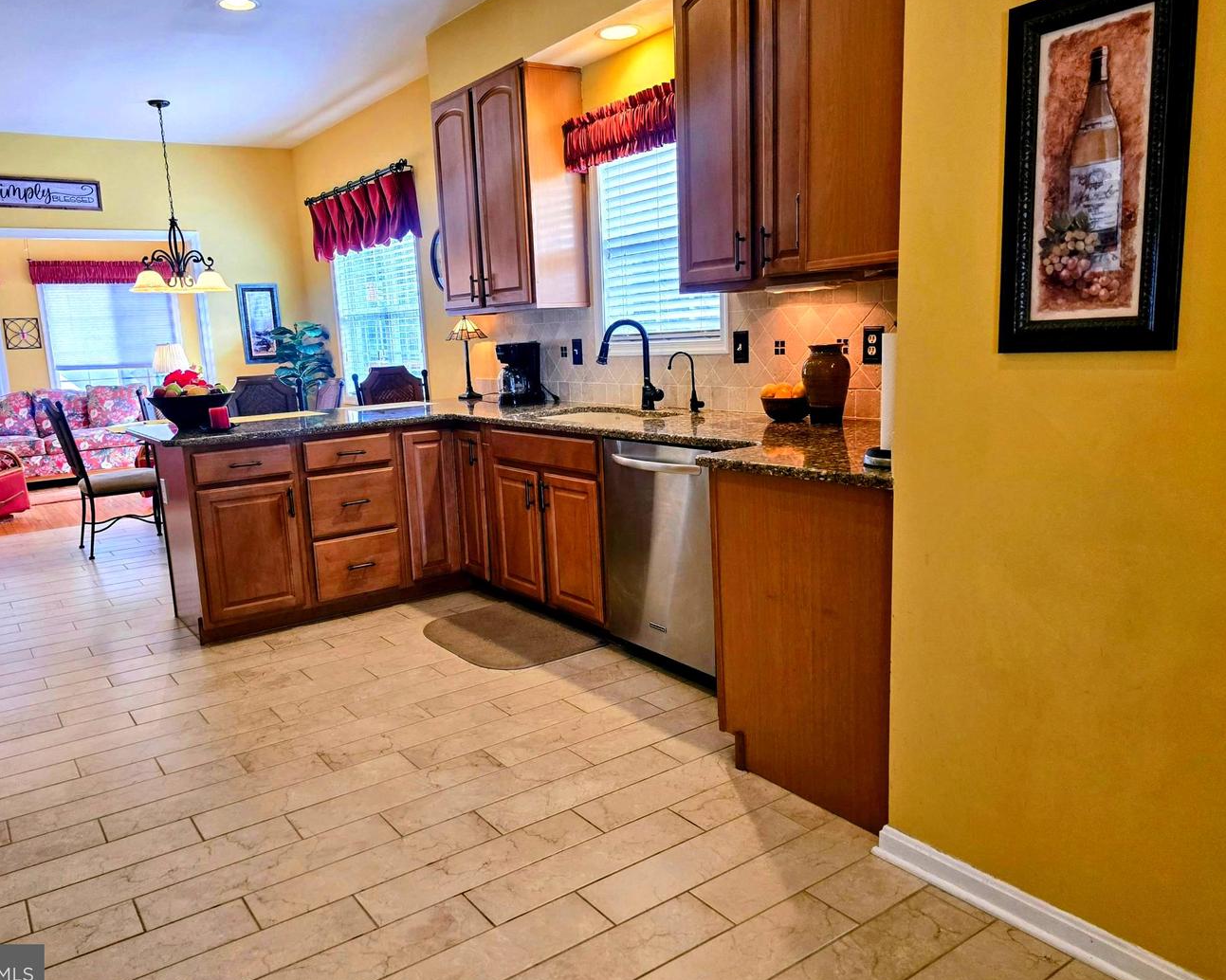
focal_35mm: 25
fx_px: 907
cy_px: 487
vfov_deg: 56.8
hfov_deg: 68.0
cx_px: 560
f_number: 1.7
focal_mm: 6.3
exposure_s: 1/120
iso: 160
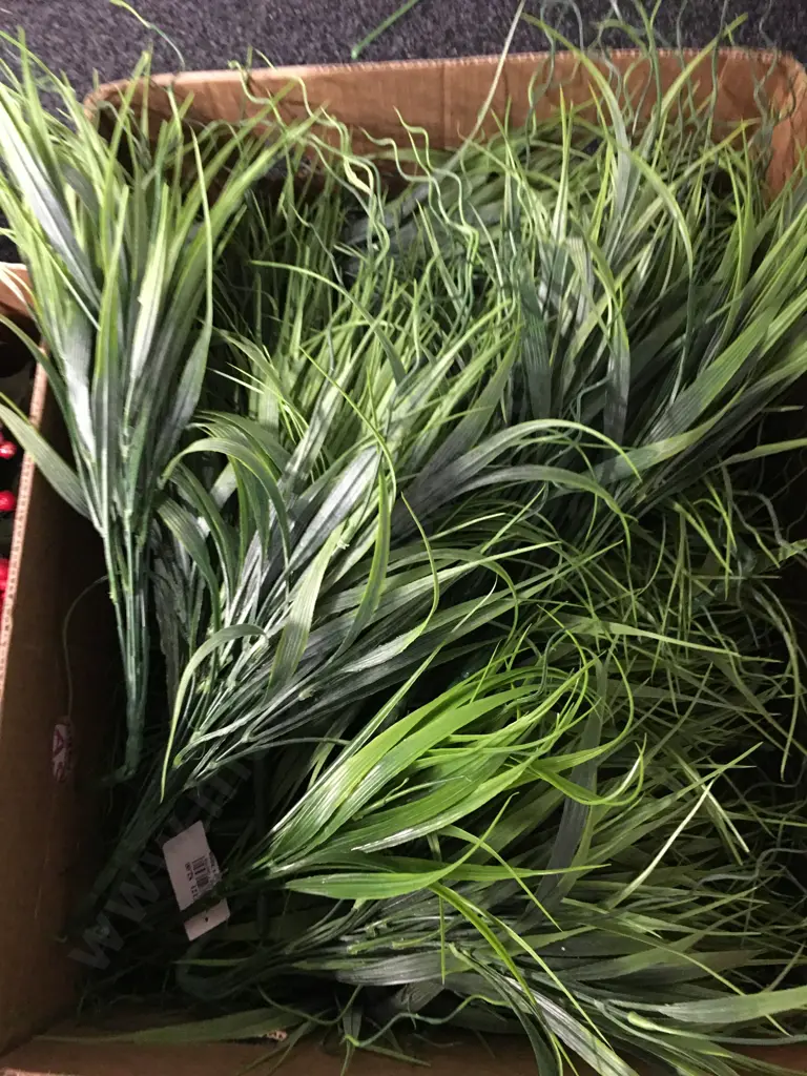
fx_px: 901
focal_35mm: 29
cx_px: 404
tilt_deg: -74.8
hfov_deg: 48.2
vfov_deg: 61.7
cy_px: 538
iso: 100
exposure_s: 1/4
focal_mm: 4.15
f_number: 2.2
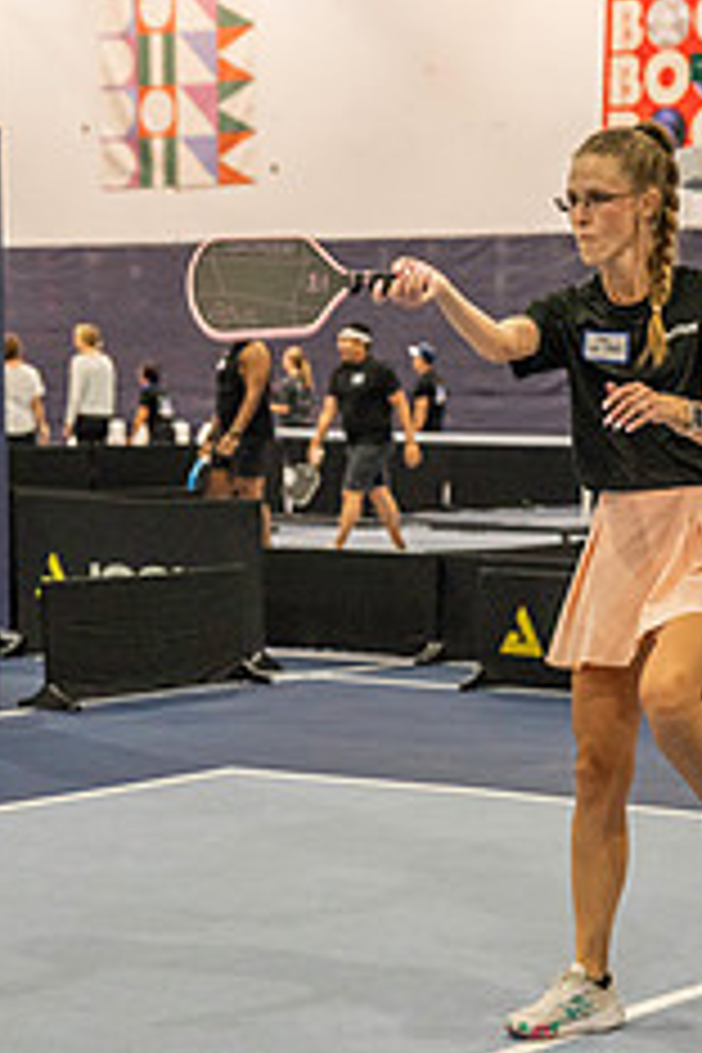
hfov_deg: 13.2
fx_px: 3042
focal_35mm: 104
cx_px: 333
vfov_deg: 19.4
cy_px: 882
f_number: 4
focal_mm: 54
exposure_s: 1/640
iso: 5000
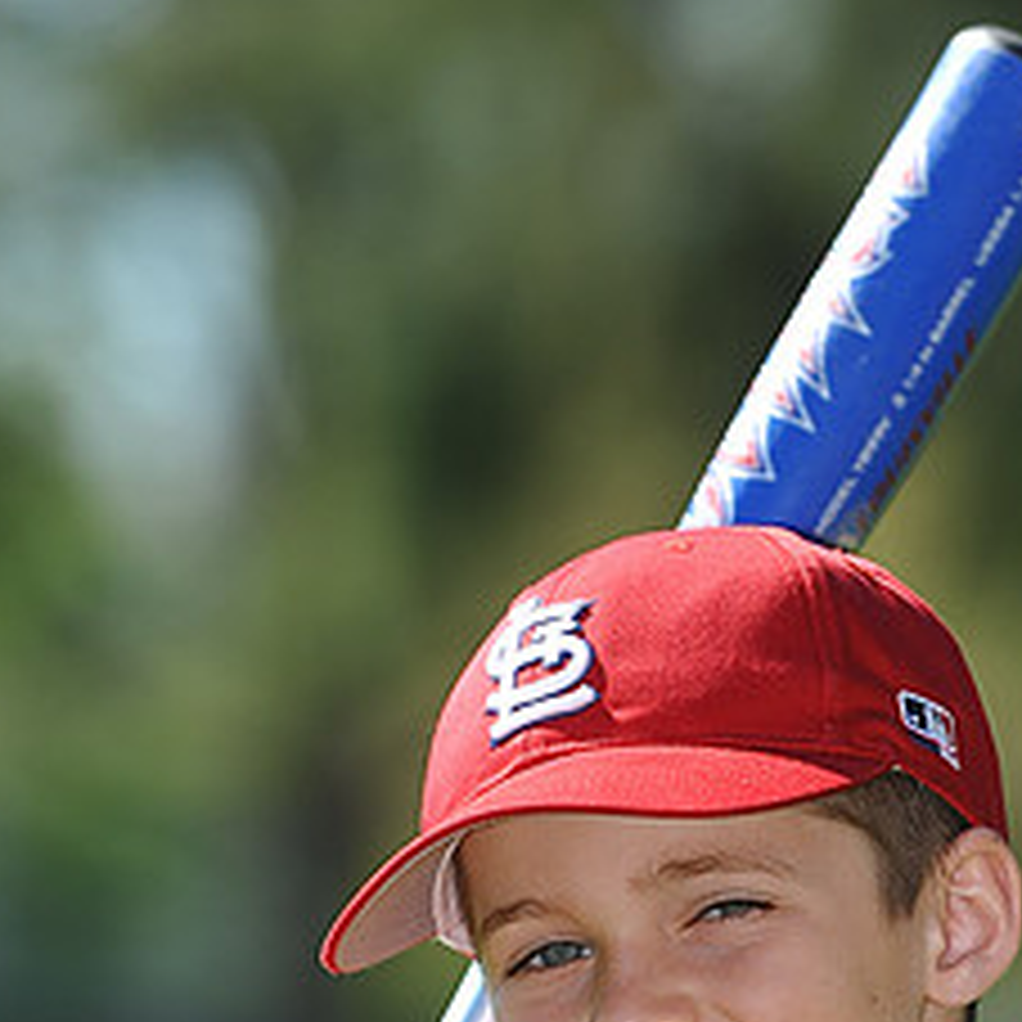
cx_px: 626
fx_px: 14497
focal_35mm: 434
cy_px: 1175
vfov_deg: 4.0
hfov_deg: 4.0
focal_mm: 200
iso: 200
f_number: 4.5
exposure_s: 1/800
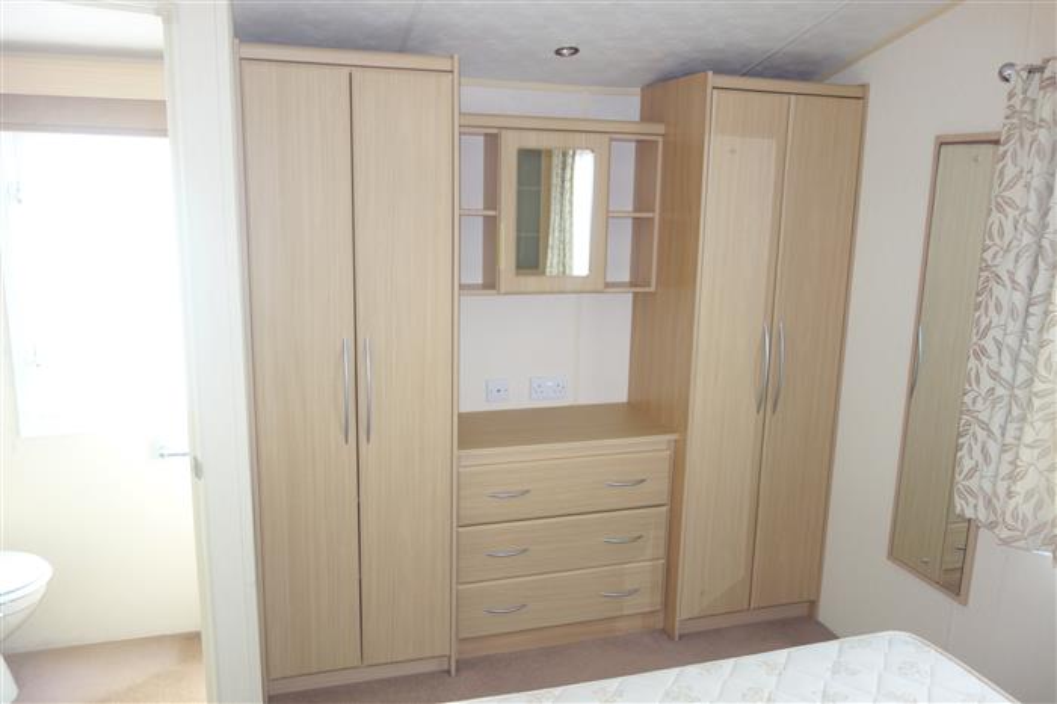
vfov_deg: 46.4
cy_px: 352
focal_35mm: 28
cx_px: 528
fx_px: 822
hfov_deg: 65.5
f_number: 1.8
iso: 125
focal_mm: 10.4
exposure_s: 1/60
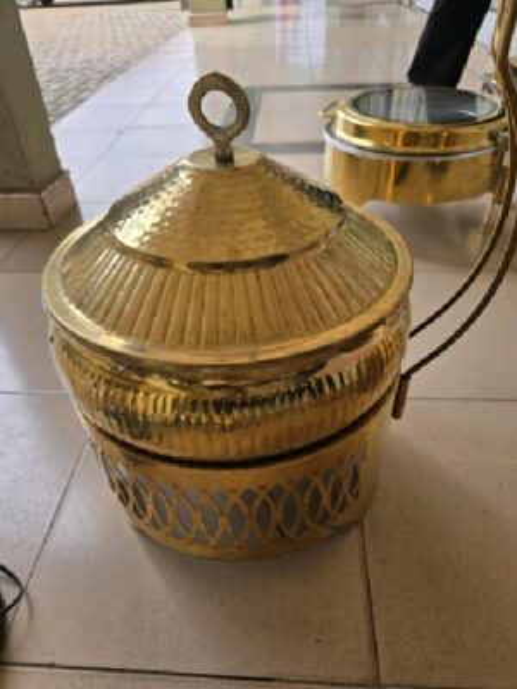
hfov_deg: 58.9
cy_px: 344
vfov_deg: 73.9
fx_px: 458
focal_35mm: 23
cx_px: 258
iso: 12
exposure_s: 1/182
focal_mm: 6.3
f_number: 1.7
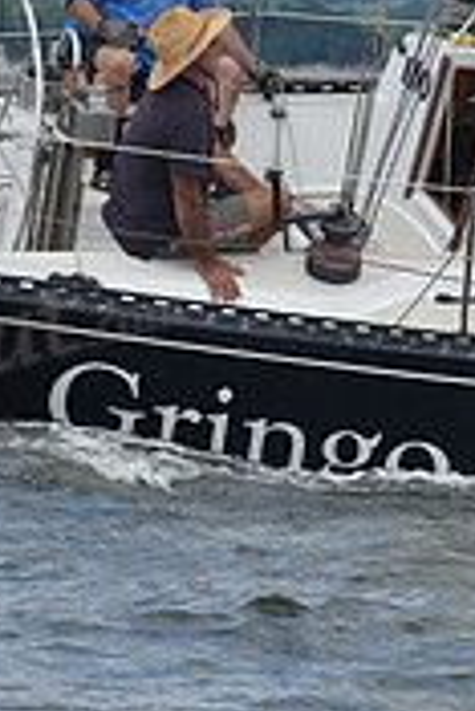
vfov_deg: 3.1
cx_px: 396
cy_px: 102
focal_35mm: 661
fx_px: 13055
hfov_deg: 2.1
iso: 250
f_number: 9
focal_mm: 200
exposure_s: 1/800
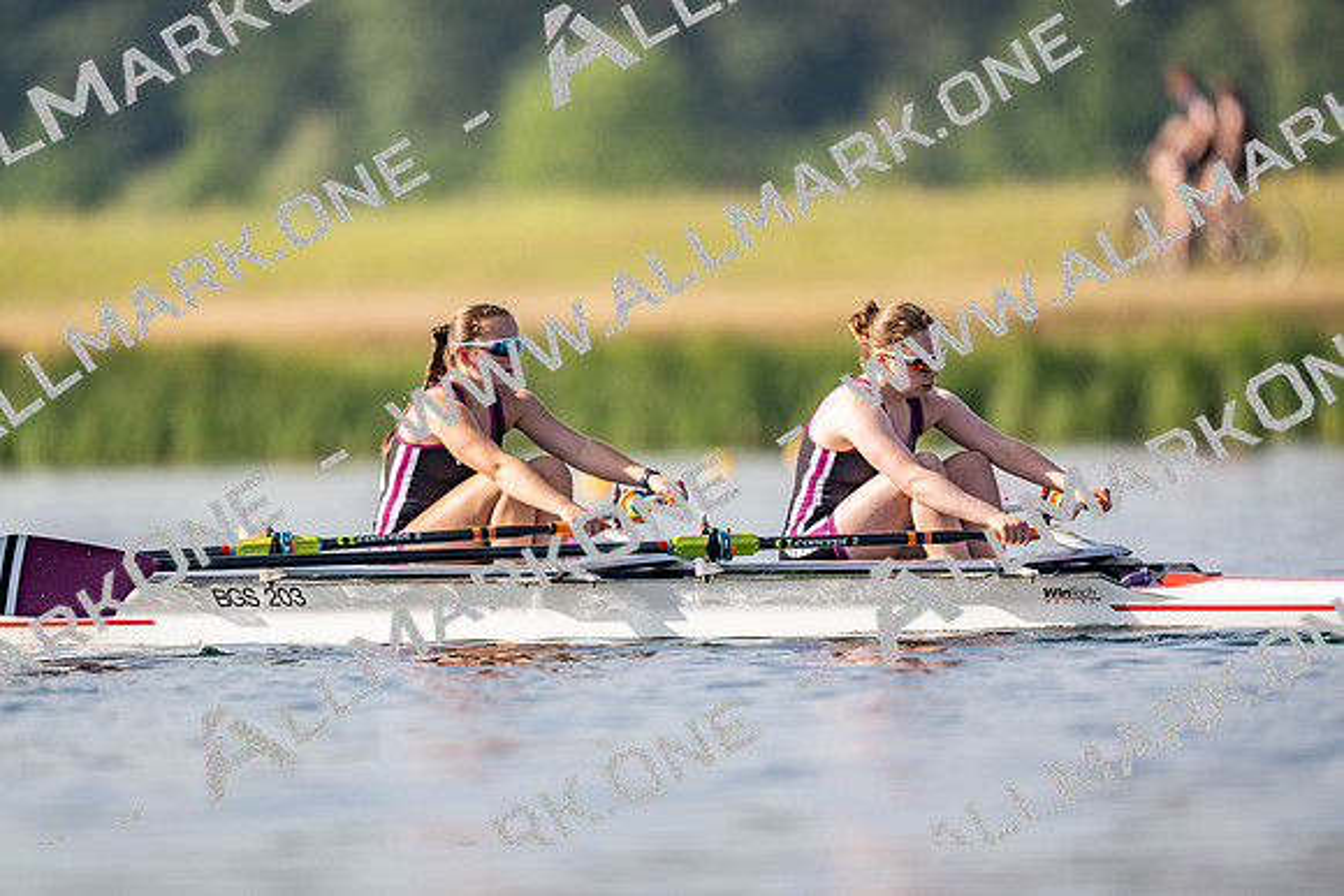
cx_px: 672
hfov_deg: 3.4
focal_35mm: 600
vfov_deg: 2.3
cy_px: 448
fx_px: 22404
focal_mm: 600
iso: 180
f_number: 4
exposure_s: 1/2500
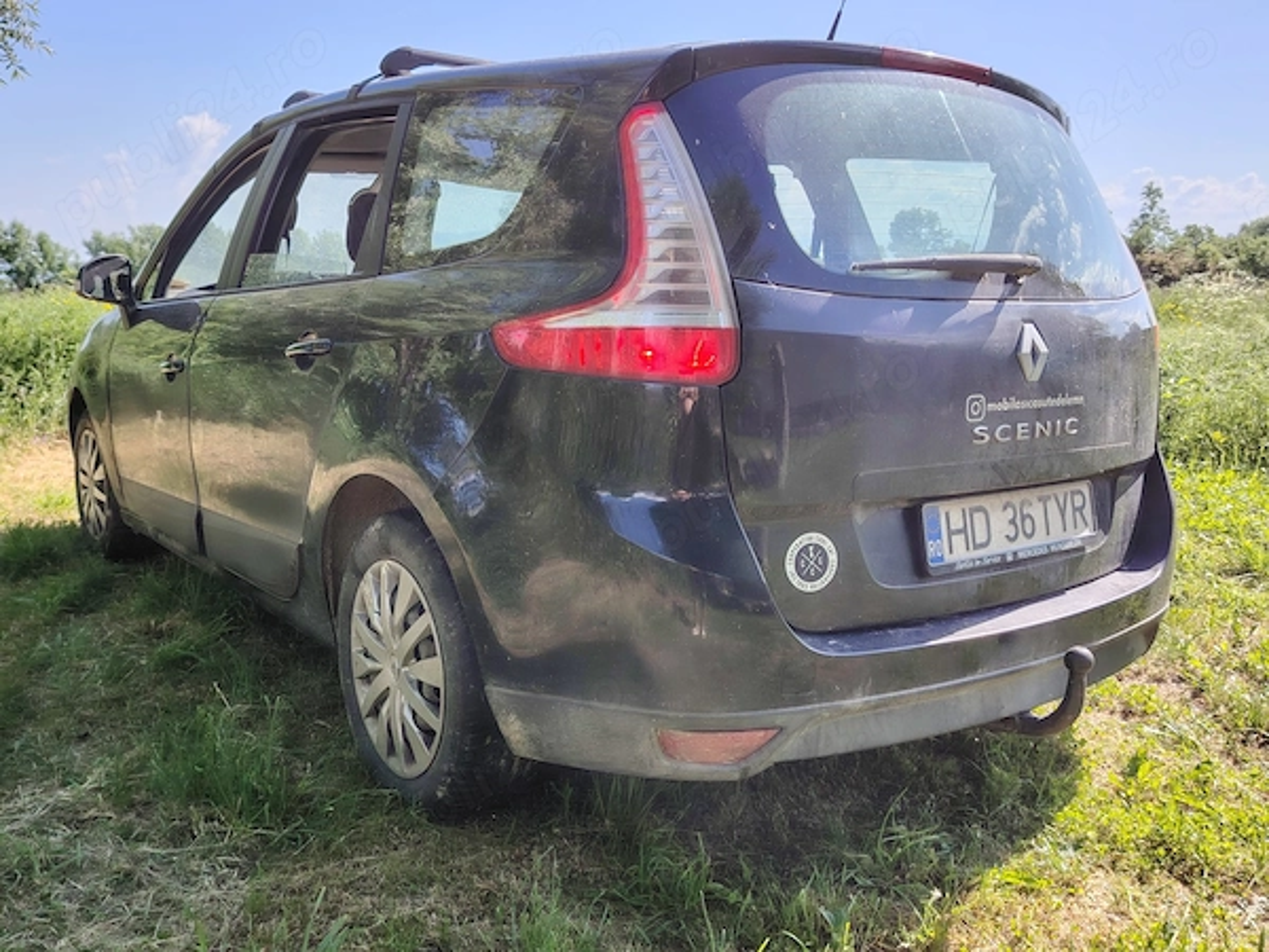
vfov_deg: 45.4
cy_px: 476
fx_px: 1136
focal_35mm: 31
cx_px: 634
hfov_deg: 58.4
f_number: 1.75
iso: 100
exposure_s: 1/425
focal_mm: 5.25
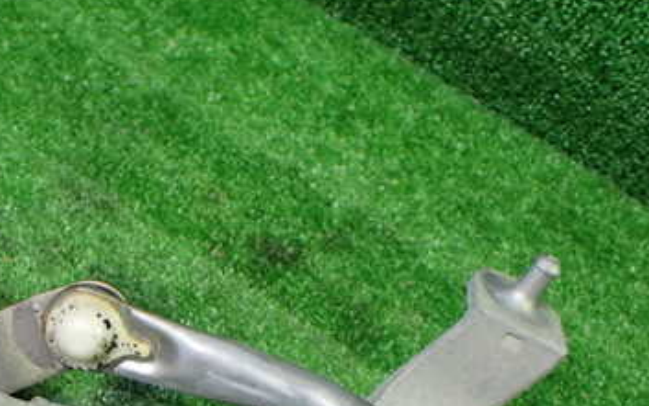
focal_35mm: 54
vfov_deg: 23.2
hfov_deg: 36.0
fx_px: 956
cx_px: 112
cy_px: 386
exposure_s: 1/100
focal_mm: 5.4
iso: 800
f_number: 2.3
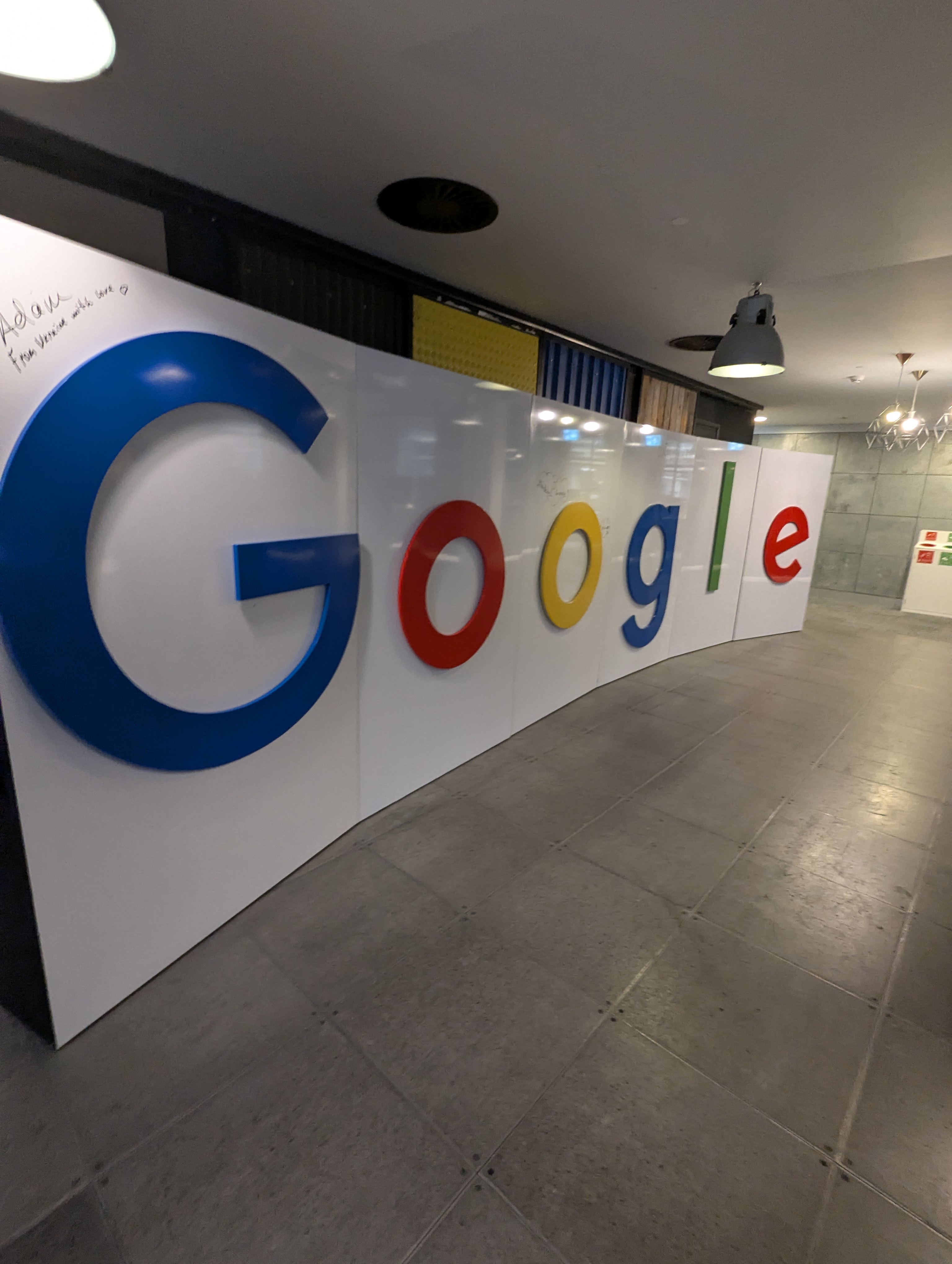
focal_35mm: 16
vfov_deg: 94.4
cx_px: 476
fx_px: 585
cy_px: 632
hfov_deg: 78.2
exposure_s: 1/33.3
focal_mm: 2.35
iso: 300
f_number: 2.2
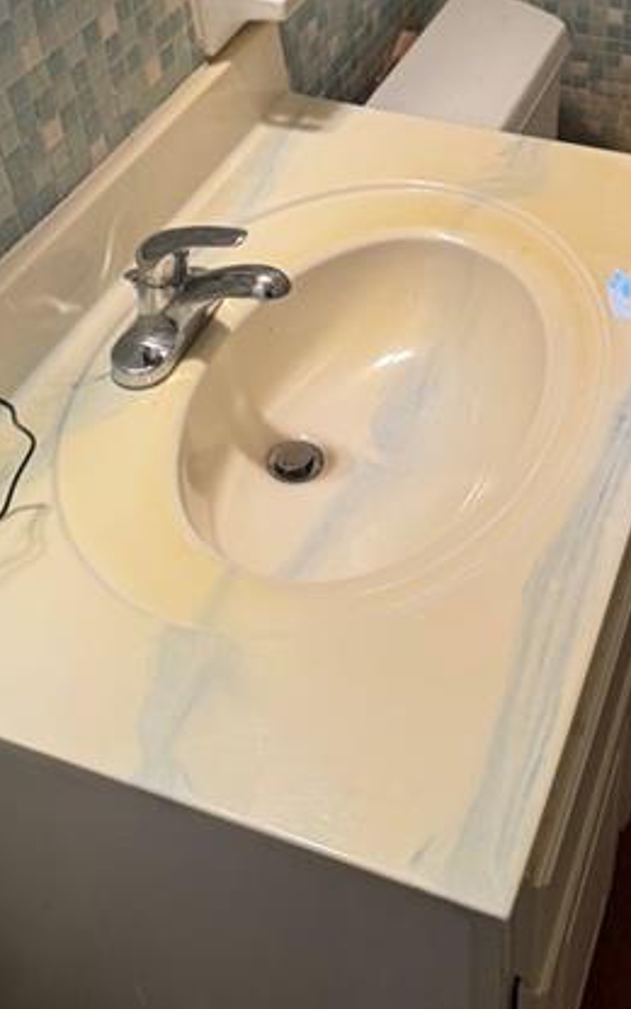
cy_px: 230
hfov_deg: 27.0
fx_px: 1293
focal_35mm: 47
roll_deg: +1.8
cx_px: 483
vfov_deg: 41.2
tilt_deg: -35.6
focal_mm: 6.76
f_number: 1.78
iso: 200
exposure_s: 1/60
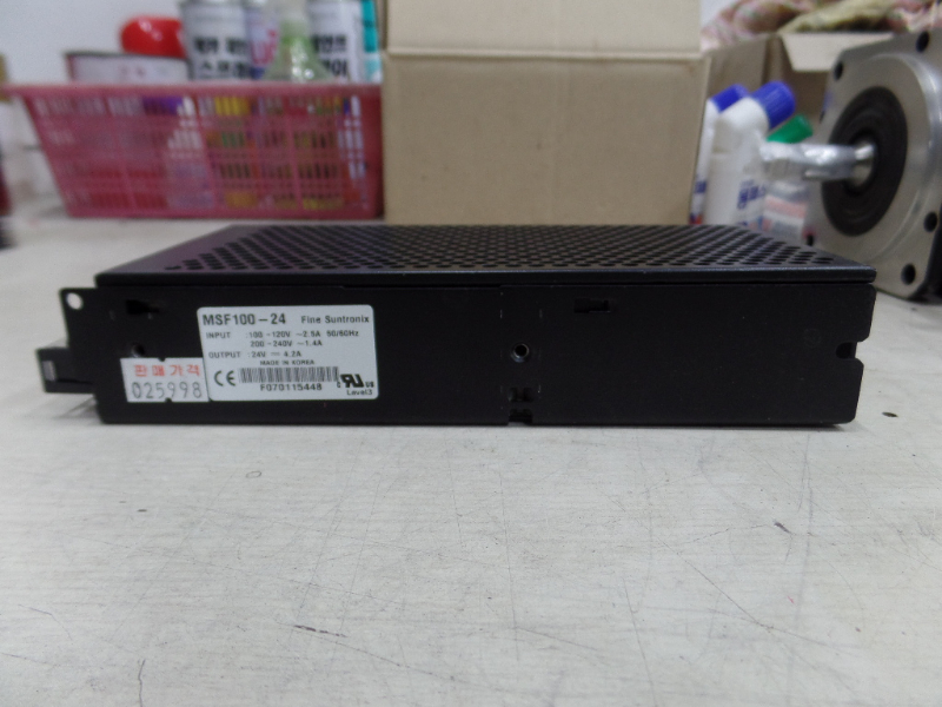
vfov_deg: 58.9
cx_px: 471
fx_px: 626
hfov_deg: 73.9
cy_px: 354
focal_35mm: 23
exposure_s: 1/30
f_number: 2.8
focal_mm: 4.1
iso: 160
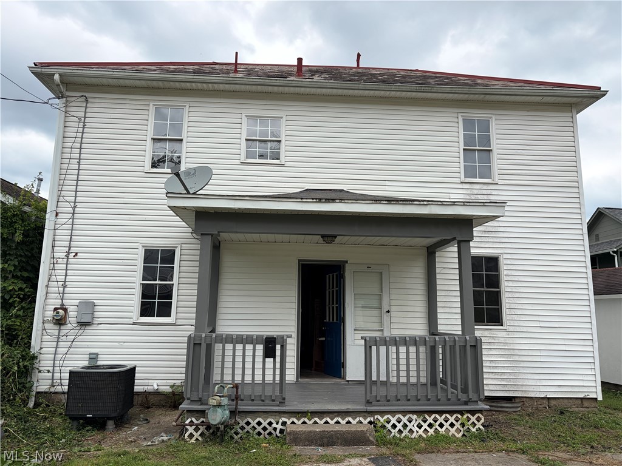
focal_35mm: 26
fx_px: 467
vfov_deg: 53.1
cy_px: 233
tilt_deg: +10.0
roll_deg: -0.3
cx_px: 311
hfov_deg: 67.3
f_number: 1.6
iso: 50
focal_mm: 5.96
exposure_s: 1/1901
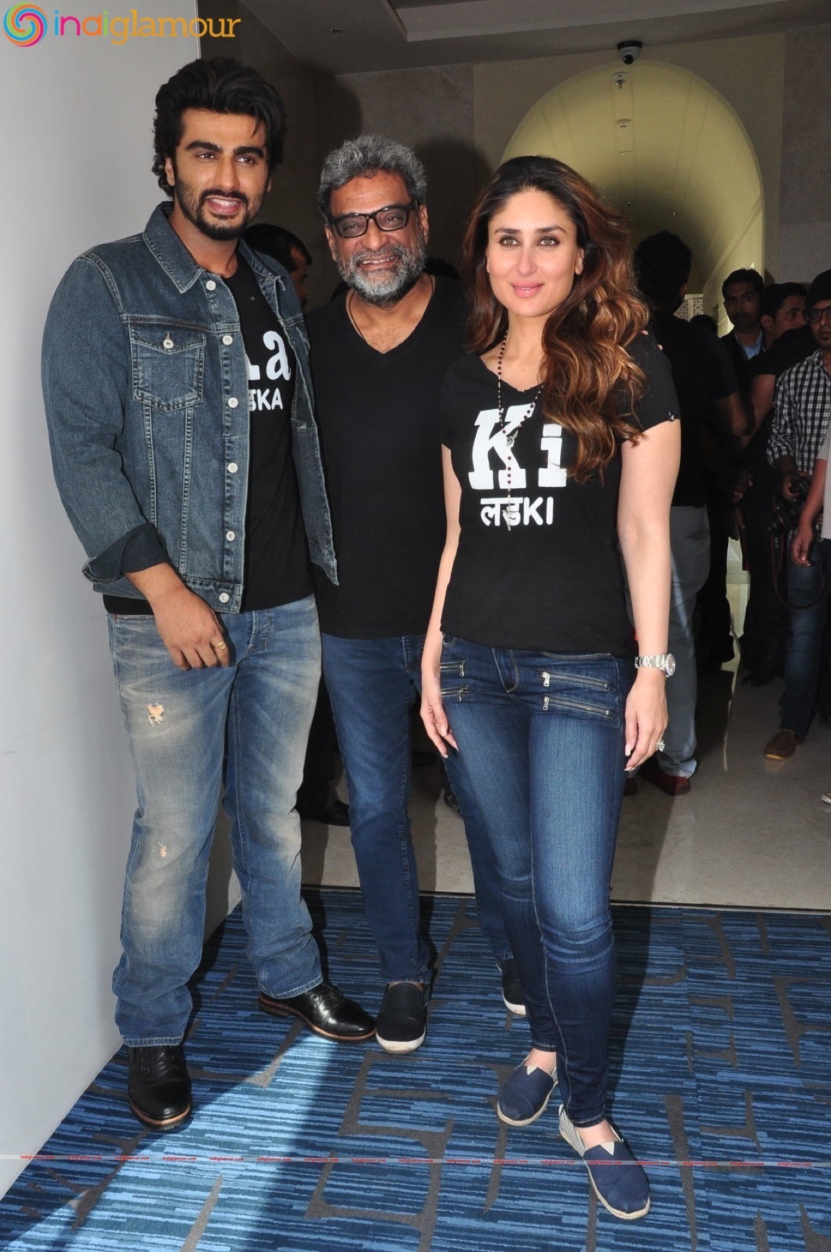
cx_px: 416
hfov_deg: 39.9
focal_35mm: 33
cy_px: 626
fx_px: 1146
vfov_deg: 57.3
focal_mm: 22
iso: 500
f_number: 13
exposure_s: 1/125
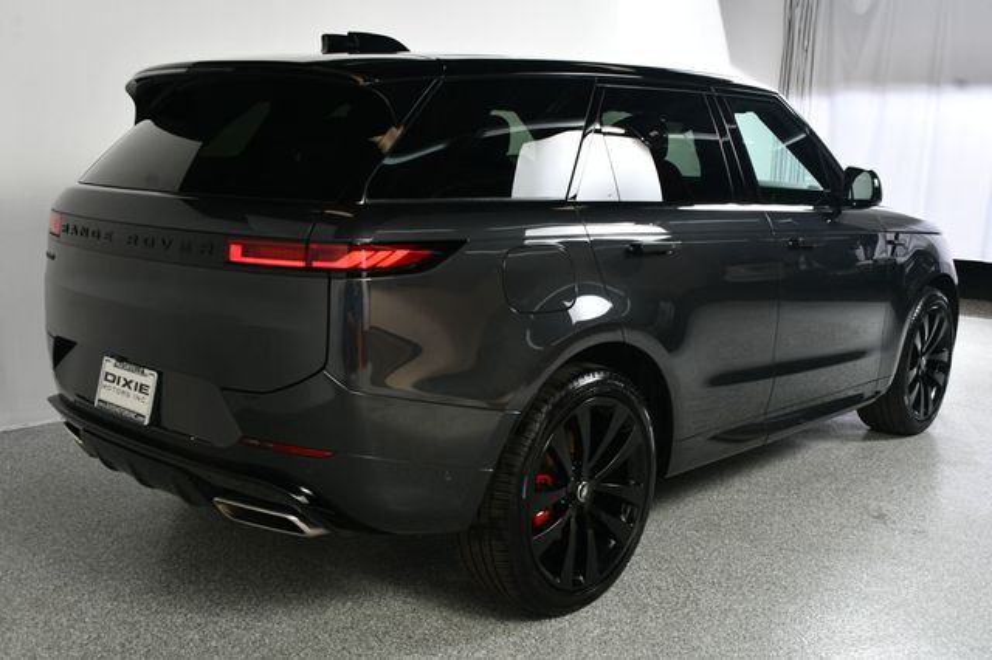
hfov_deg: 53.2
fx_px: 991
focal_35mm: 36
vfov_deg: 36.8
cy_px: 330
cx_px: 496
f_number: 9
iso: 100
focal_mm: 24
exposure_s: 1/160
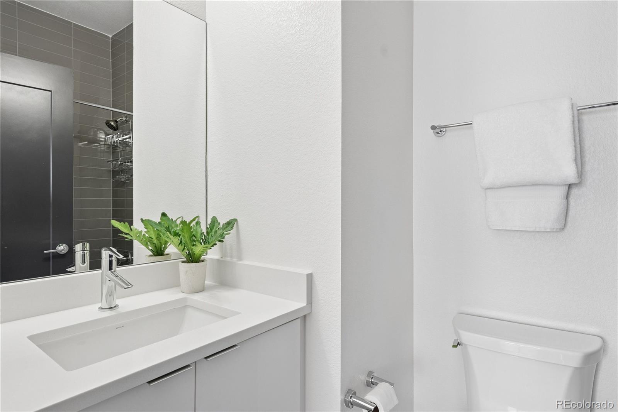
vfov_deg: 64.6
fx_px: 326
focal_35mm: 19
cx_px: 309
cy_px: 206
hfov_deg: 86.9
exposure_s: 1/15
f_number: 8
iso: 640
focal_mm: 19
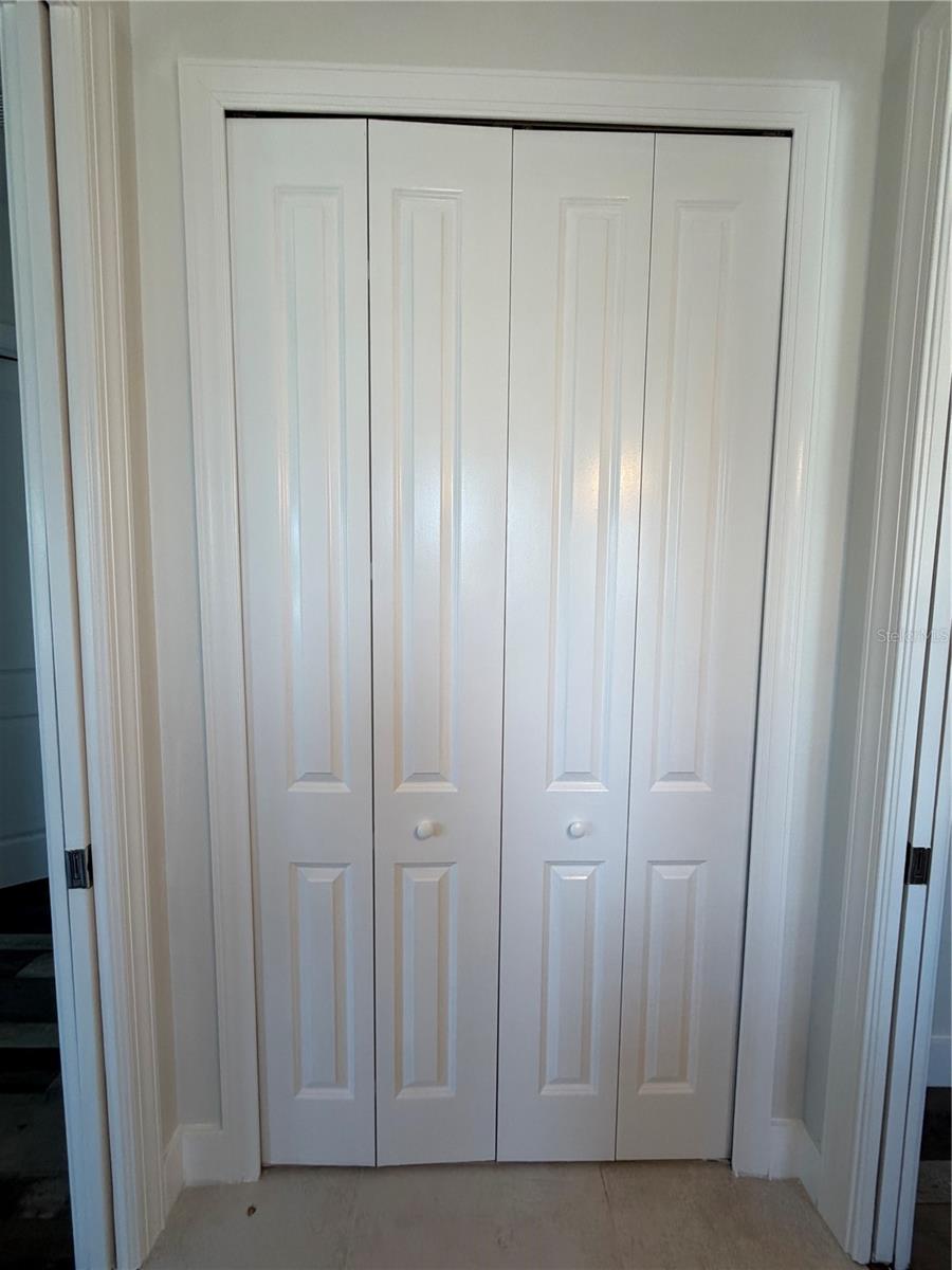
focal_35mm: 14
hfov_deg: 85.7
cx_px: 476
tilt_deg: -5.2
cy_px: 635
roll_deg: -1.2
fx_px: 513
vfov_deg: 102.1
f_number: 2.2
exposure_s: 1/120
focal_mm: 2.22
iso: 125
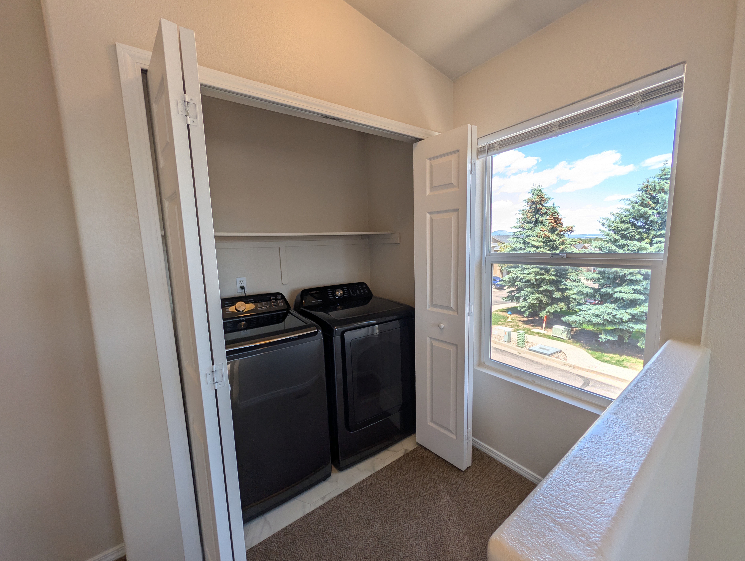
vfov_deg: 94.6
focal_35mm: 12
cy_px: 280
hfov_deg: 110.5
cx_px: 372
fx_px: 259
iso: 40
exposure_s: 1/560
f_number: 1.7
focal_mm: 2.02
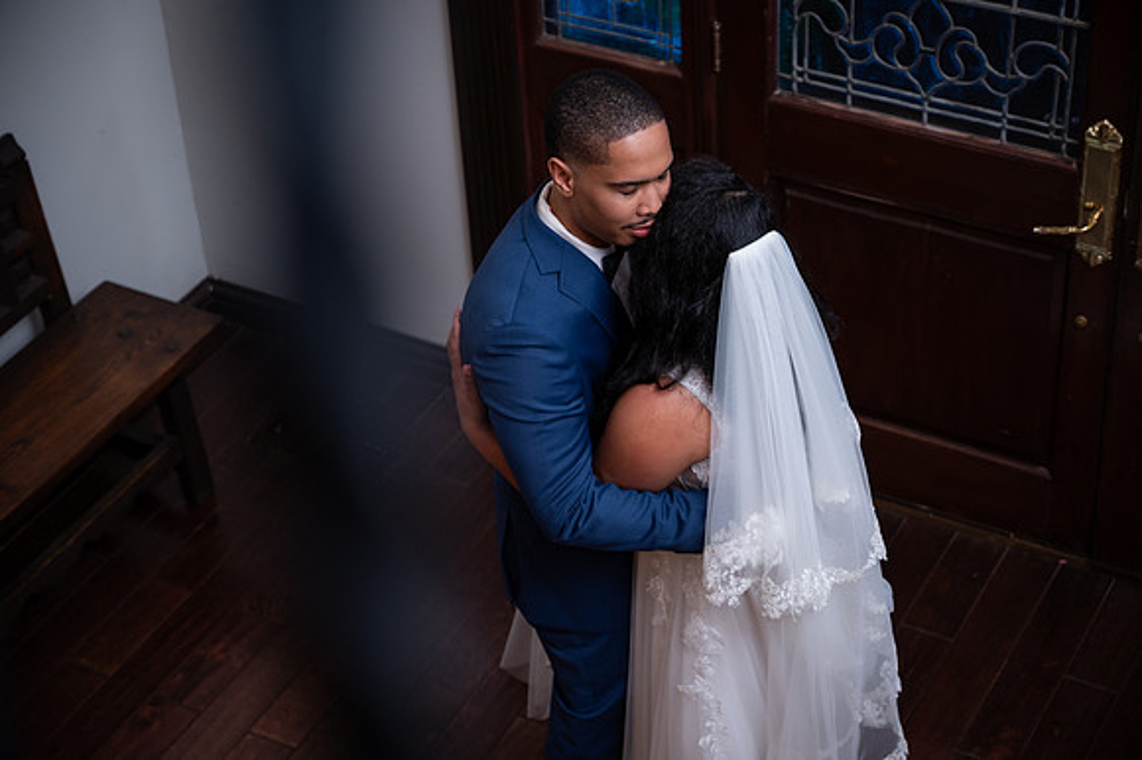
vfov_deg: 19.4
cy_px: 380
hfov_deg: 28.9
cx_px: 571
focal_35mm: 70
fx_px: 2219
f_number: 4
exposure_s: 1/200
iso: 1250
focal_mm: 70
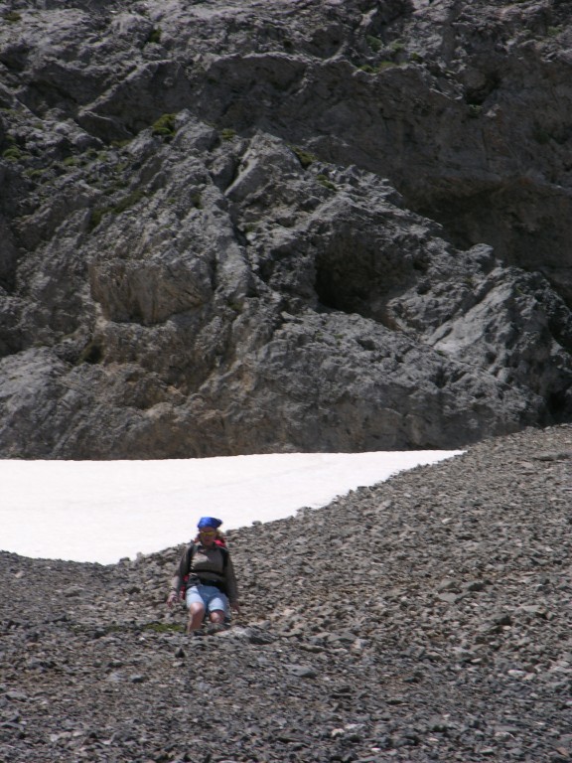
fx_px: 6169
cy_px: 382
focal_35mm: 280
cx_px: 286
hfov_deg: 5.3
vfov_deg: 7.1
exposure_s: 1/341
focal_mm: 71.2
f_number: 5.9
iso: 50
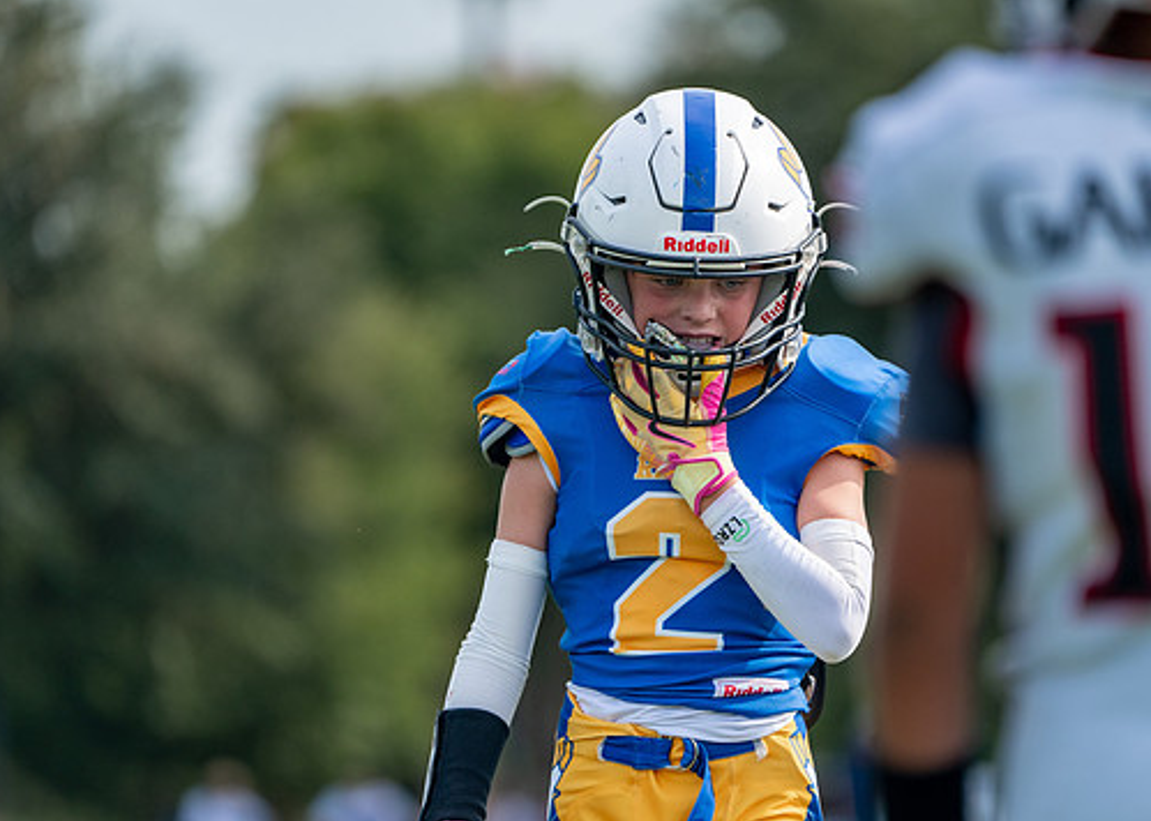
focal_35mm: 494
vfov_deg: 2.9
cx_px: 657
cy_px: 431
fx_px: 16142
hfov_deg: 4.1
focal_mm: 400
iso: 500
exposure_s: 1/2000
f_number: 5.6
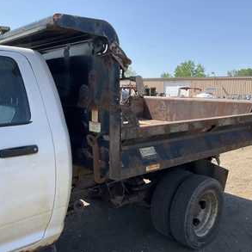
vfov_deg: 47.2
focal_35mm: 35
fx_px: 288
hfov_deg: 47.2
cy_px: 124
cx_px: 115
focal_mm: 3
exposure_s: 1/1121
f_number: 1.8
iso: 25
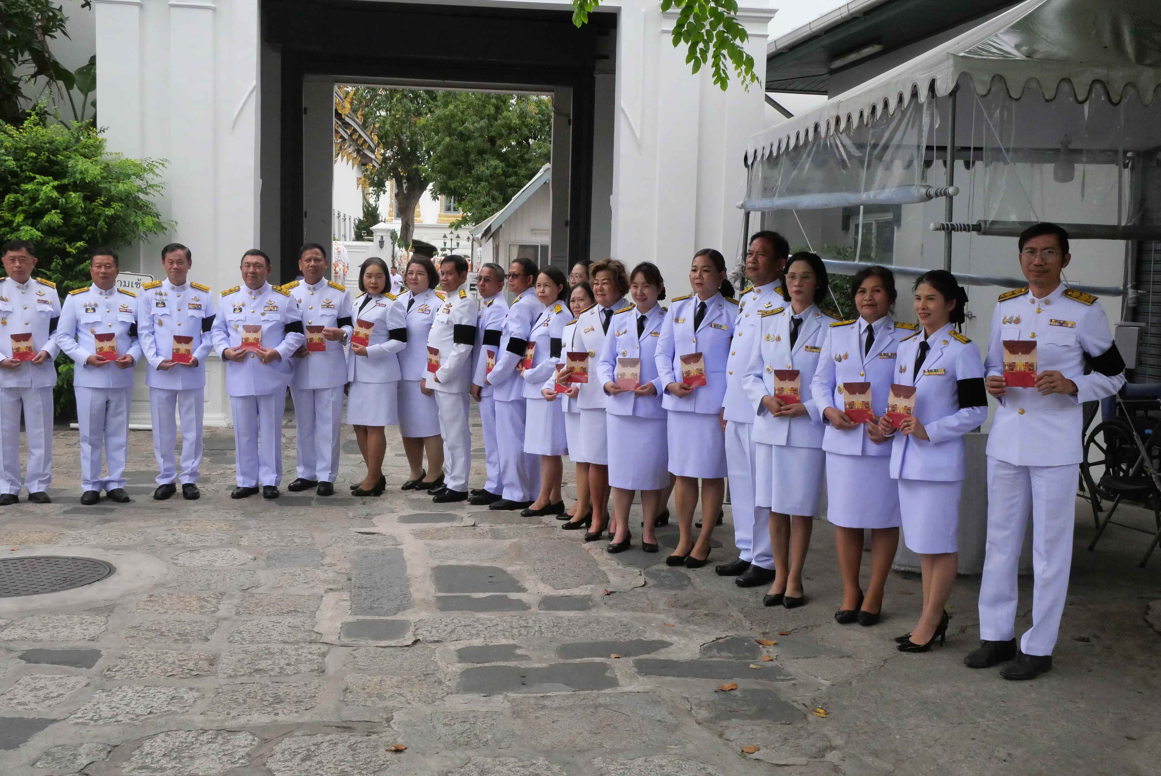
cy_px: 388
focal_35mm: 37
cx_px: 580
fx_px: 1194
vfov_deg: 36.0
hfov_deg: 51.9
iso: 3200
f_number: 9
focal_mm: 18
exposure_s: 1/3200
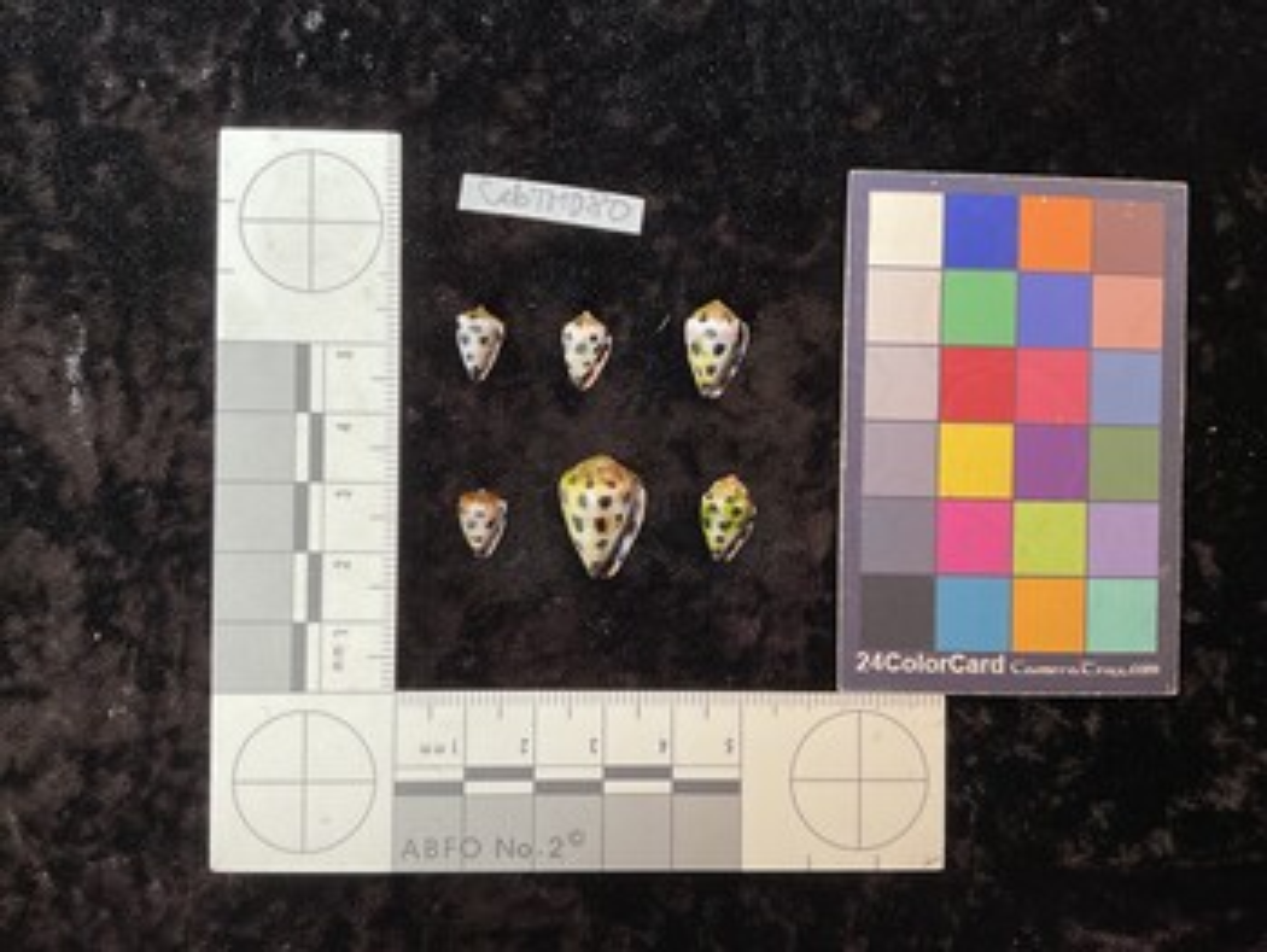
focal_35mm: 29
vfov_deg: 48.3
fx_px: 1062
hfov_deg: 61.6
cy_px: 476
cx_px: 634
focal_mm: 3
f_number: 1.8
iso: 40
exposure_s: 1/50
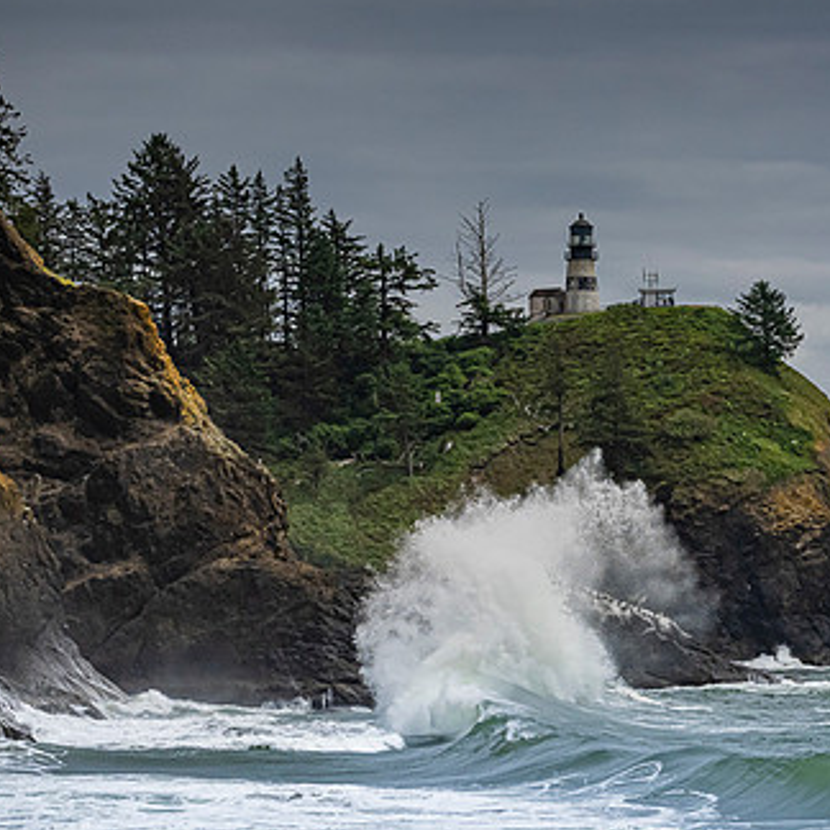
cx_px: 535
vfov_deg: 10.2
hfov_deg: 10.2
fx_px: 4666
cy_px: 459
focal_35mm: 172
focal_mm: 100
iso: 1250
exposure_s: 1/2500
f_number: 18
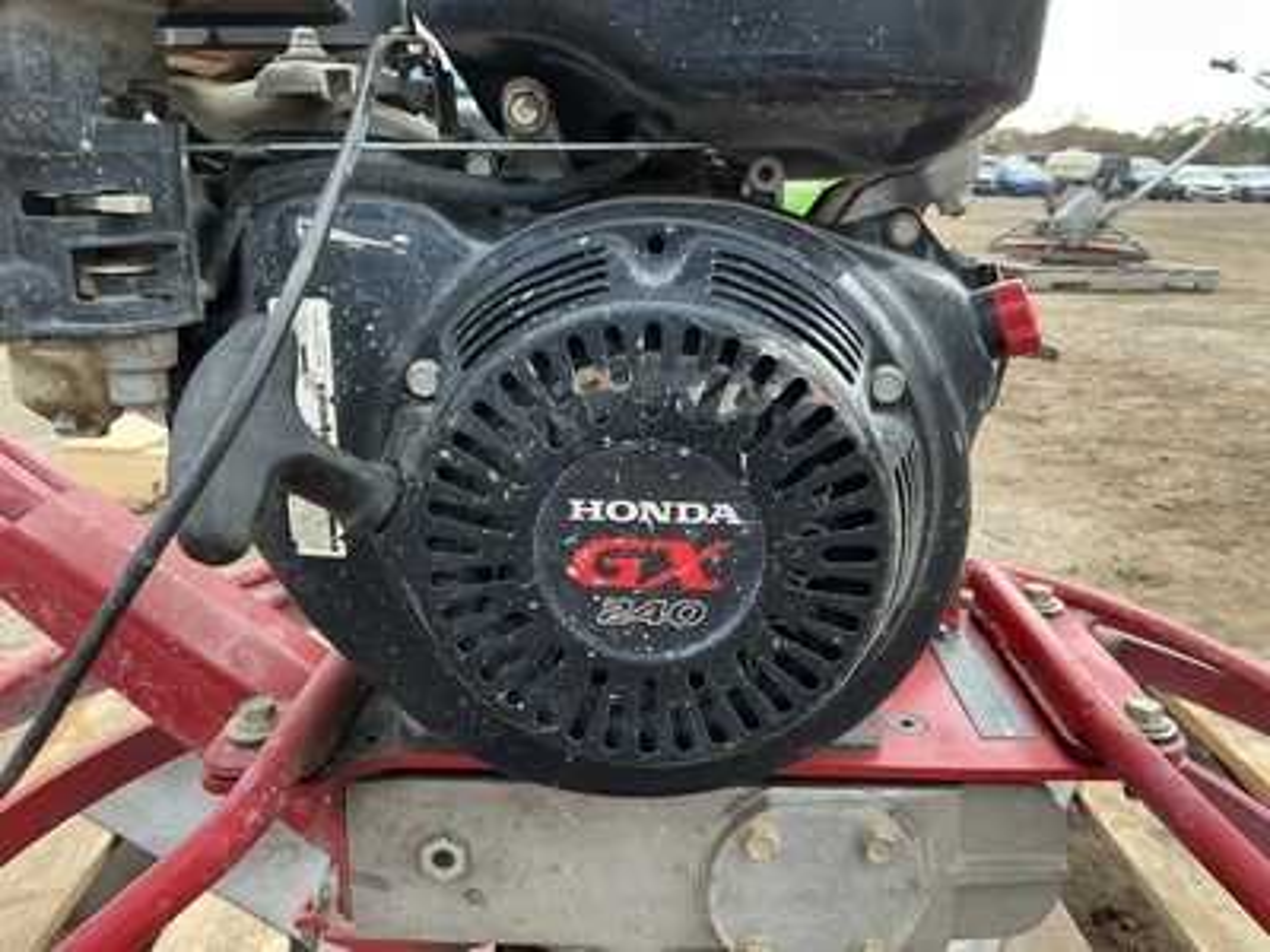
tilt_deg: -16.7
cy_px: 476
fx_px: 1027
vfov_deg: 49.7
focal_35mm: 28
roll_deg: -0.2
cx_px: 635
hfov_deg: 63.4
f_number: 1.8
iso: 20
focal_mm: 3
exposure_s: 1/122
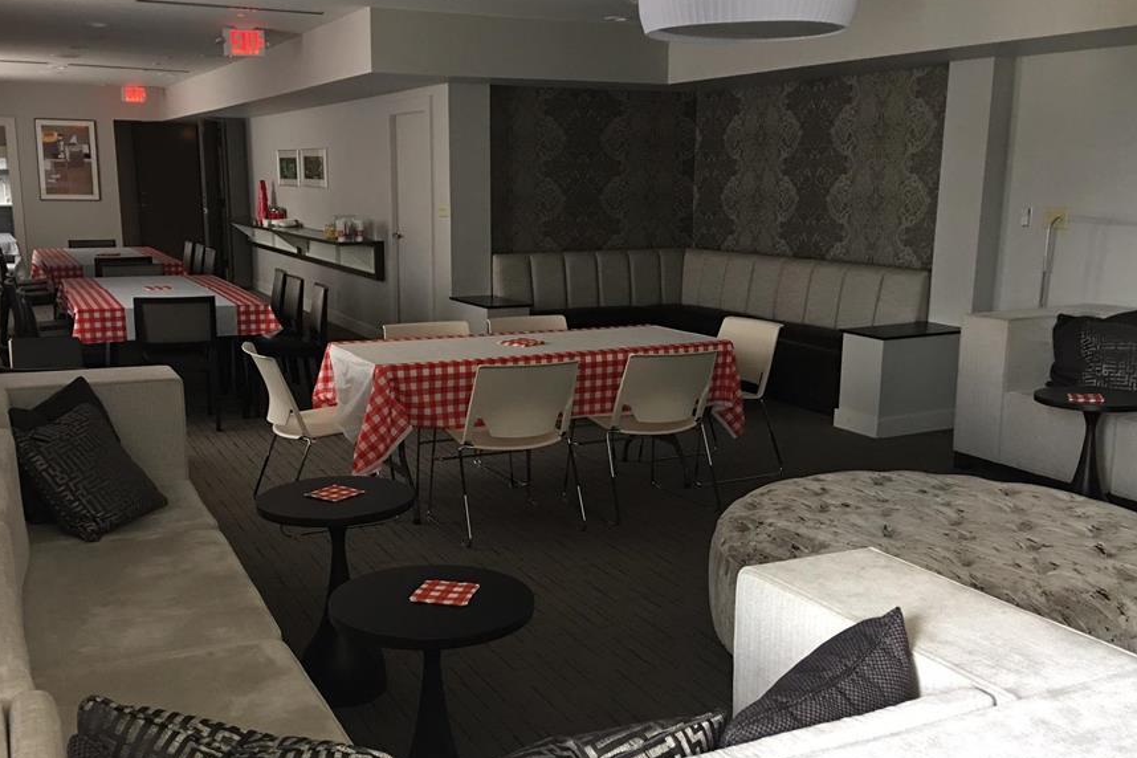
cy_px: 415
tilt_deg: -11.1
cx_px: 523
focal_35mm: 36
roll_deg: +0.4
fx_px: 1137
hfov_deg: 53.1
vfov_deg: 36.8
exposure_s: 1/15
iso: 64
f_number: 2.2
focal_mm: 4.15
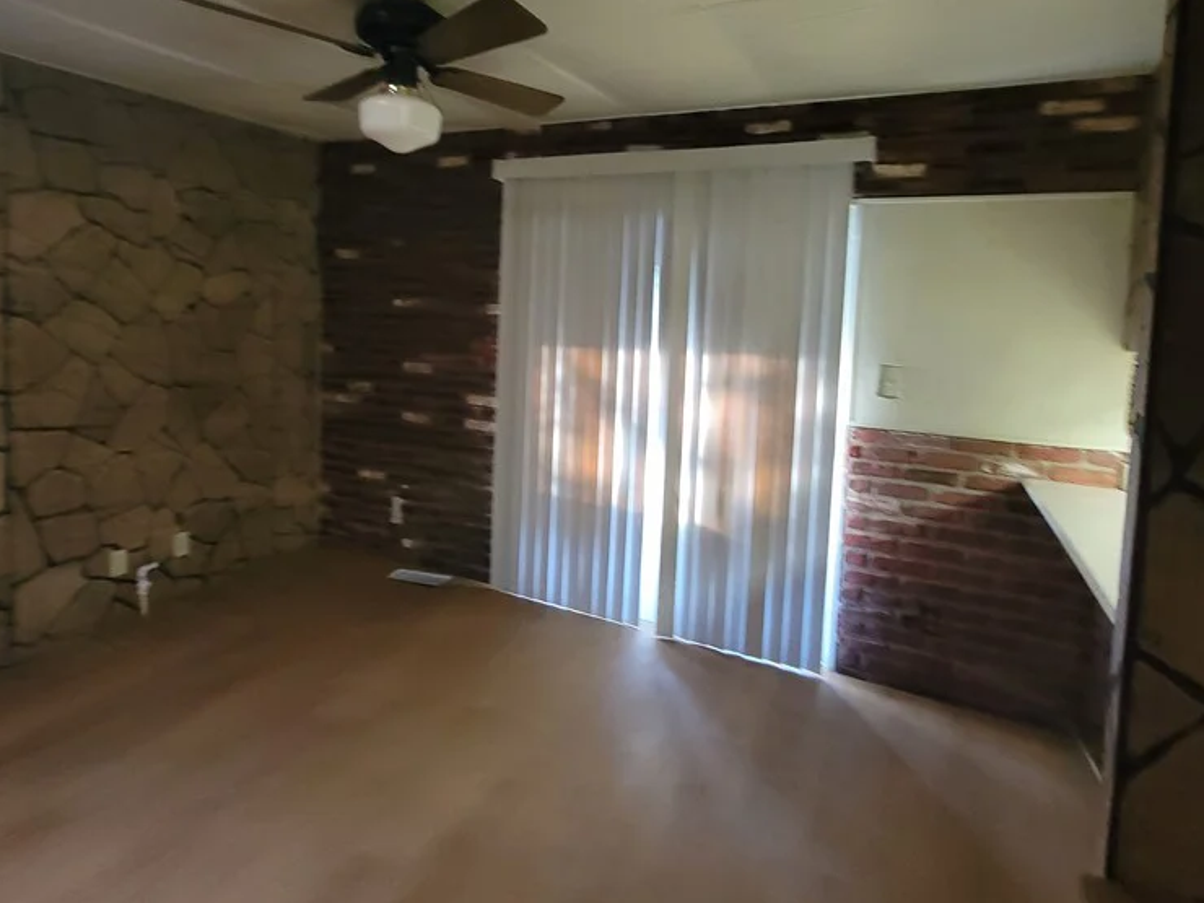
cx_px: 579
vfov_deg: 70.3
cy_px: 332
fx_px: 626
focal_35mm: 18
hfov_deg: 87.7
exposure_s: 1/30
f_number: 2.2
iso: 640
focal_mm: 2.2
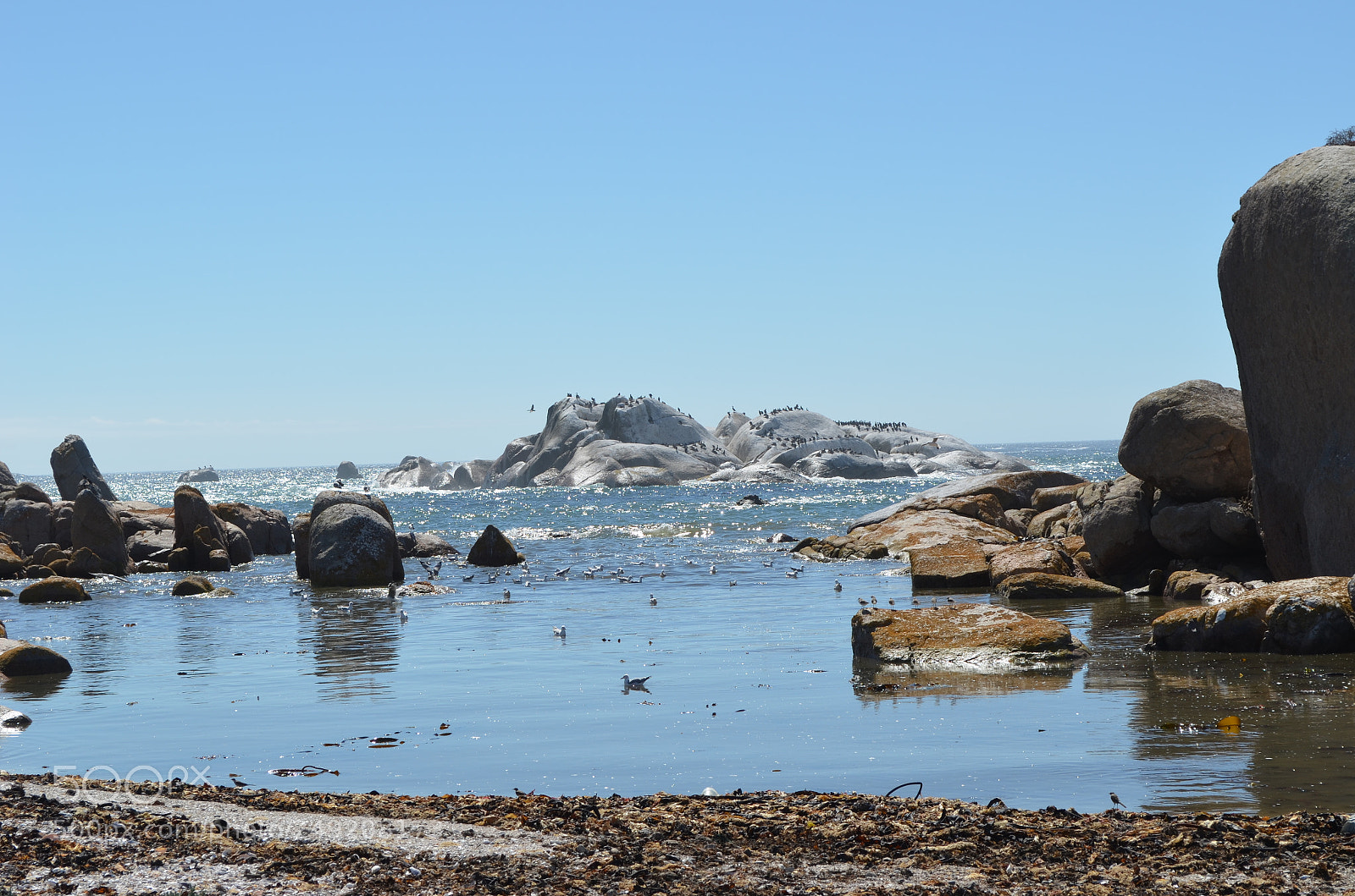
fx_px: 3098
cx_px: 678
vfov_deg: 16.5
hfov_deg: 24.7
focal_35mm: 82
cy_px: 448
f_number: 9
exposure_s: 1/320
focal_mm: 55
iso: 100
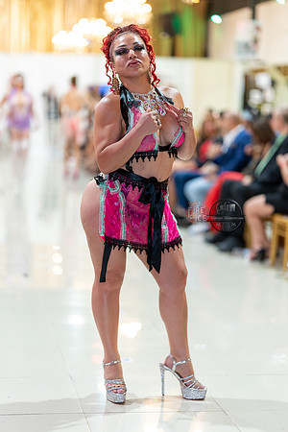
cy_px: 216
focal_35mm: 85
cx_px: 144
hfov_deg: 16.1
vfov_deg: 23.9
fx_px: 1020
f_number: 1.4
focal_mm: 85
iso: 400
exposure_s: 1/160
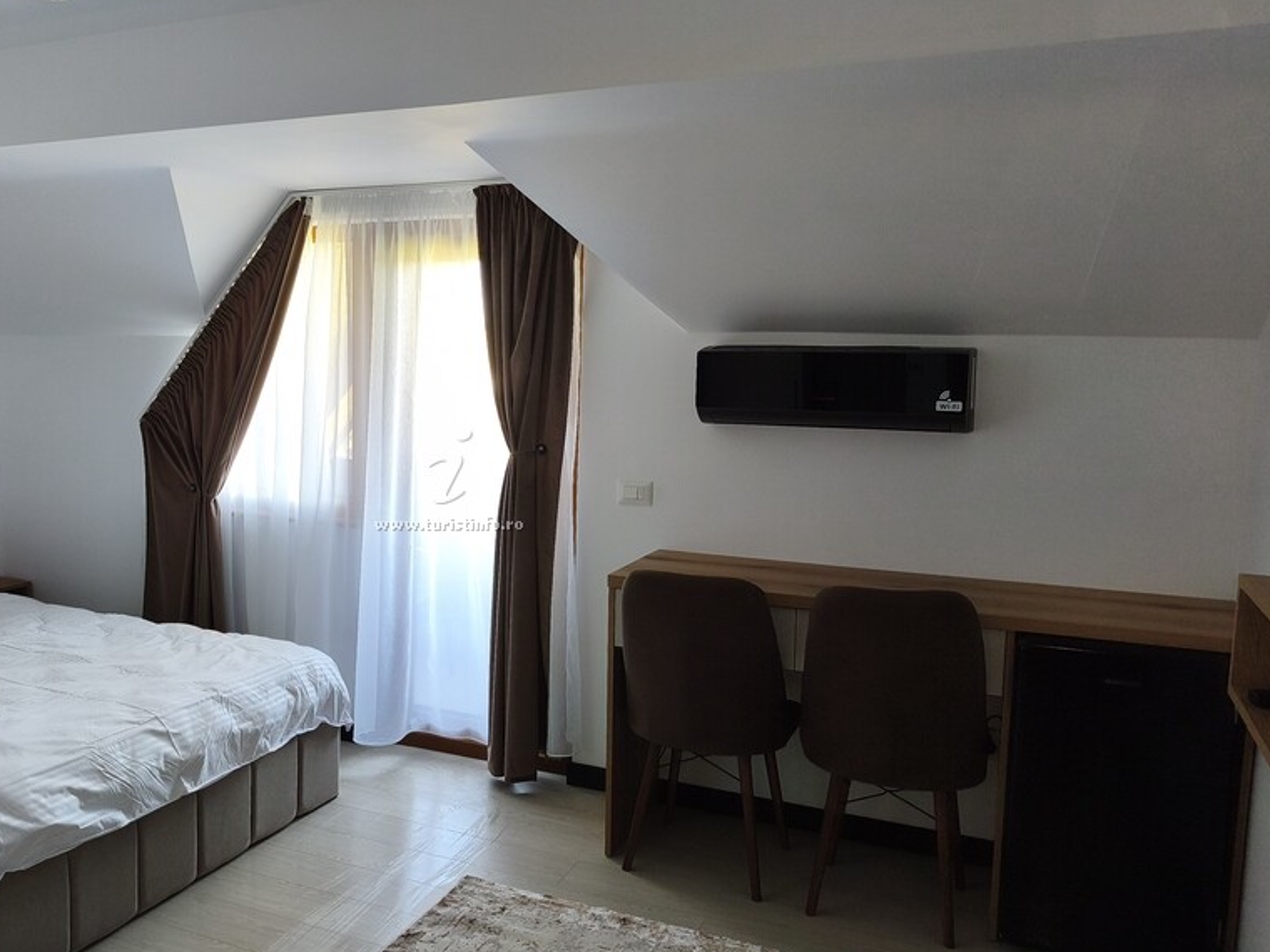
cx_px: 463
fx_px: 1137
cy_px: 491
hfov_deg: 57.5
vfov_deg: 45.4
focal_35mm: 31
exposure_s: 1/50
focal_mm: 6.06
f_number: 1.7
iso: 500
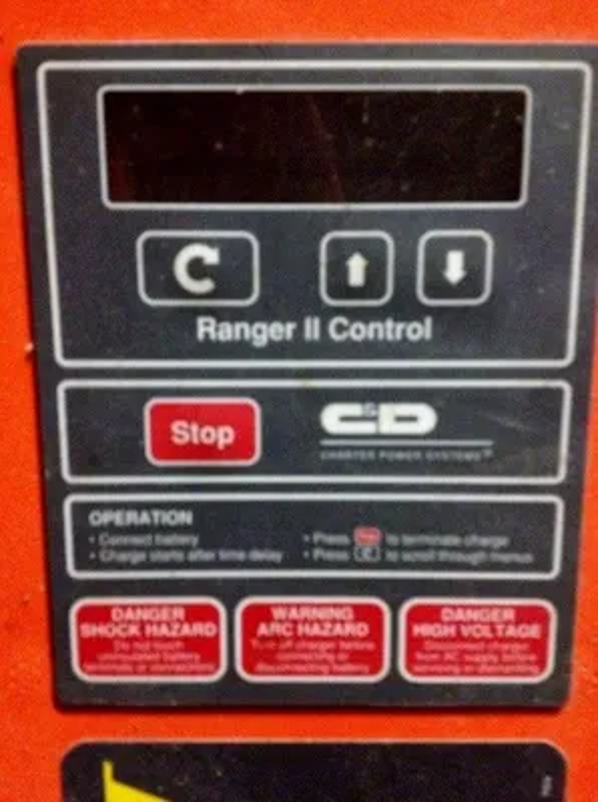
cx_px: 299
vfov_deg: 52.7
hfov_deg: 40.5
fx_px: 810
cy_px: 401
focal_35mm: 35
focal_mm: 4.28
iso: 800
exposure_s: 1/15
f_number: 2.4
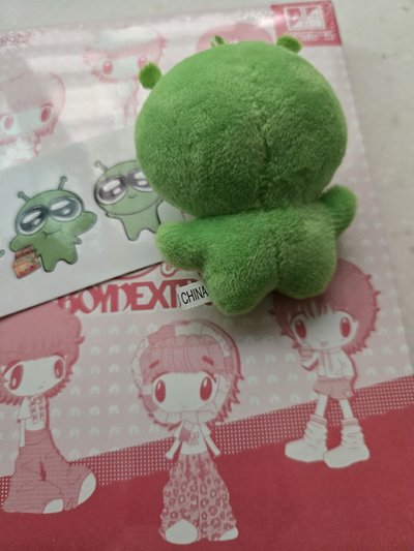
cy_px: 276
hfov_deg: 58.9
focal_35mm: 23
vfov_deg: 73.9
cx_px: 207
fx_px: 367
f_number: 1.8
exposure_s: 1/120
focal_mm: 5.4
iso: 1000
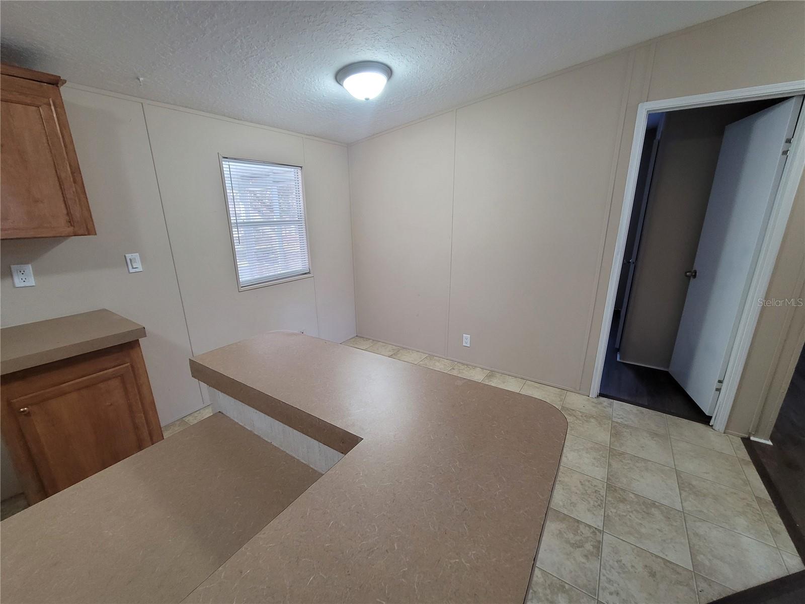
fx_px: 302
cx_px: 402
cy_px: 302
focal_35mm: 13
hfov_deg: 106.2
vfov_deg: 89.9
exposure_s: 1/60
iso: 320
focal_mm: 2.2
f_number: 2.2
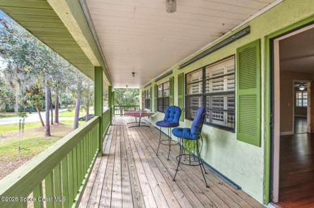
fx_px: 139
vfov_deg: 73.6
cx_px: 157
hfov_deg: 96.8
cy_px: 104
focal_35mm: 16
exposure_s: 1/40
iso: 320
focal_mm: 16
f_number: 9
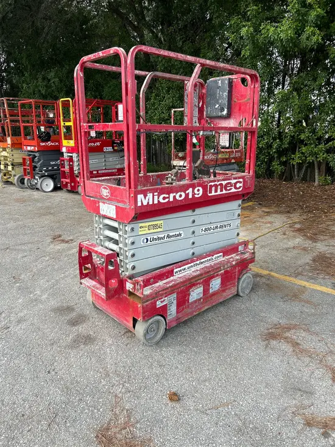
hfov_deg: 53.1
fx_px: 335
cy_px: 224
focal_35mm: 26
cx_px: 168
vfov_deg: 67.3
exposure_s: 1/274
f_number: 1.5
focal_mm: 5.7
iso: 40
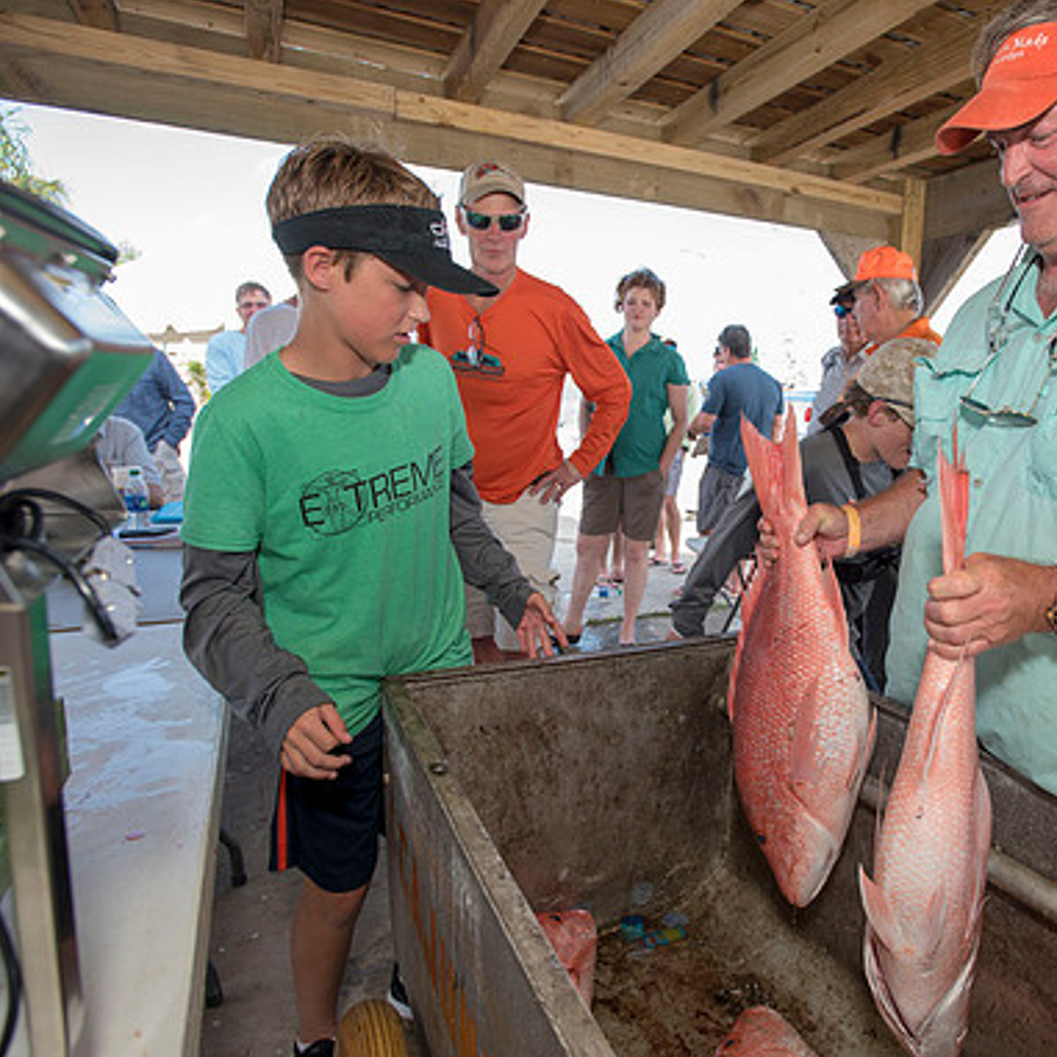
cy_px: 534
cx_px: 707
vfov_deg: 69.6
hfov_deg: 67.6
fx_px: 760
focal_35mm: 22
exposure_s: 1/200
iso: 250
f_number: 4.5
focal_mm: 17
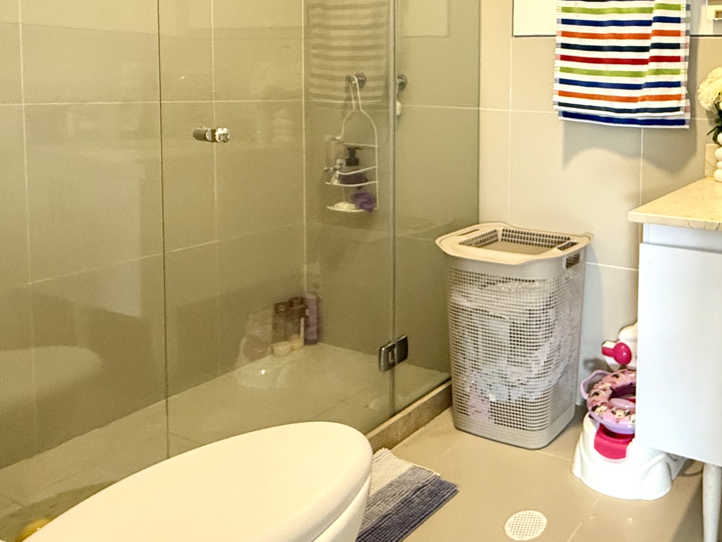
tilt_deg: -3.3
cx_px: 666
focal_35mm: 29
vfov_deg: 46.2
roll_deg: -1.5
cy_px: 125
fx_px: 605
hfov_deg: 53.1
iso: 400
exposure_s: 1/60
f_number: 2.2
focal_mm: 2.22
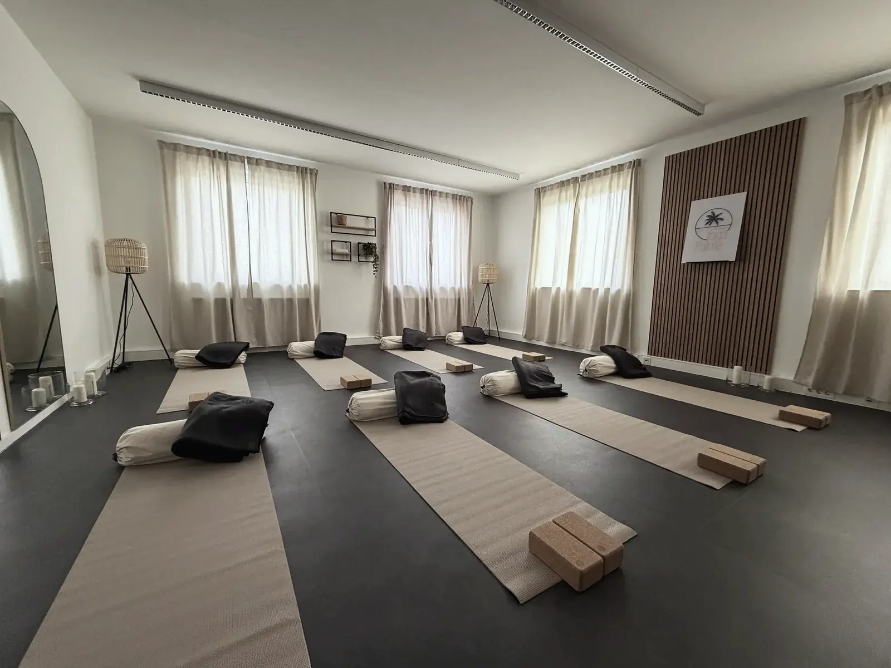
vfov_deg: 85.7
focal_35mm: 14
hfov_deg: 102.1
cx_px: 446
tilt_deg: -6.9
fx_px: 360
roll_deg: -1.1
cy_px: 334
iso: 500
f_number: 2.2
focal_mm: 2.22
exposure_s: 1/60
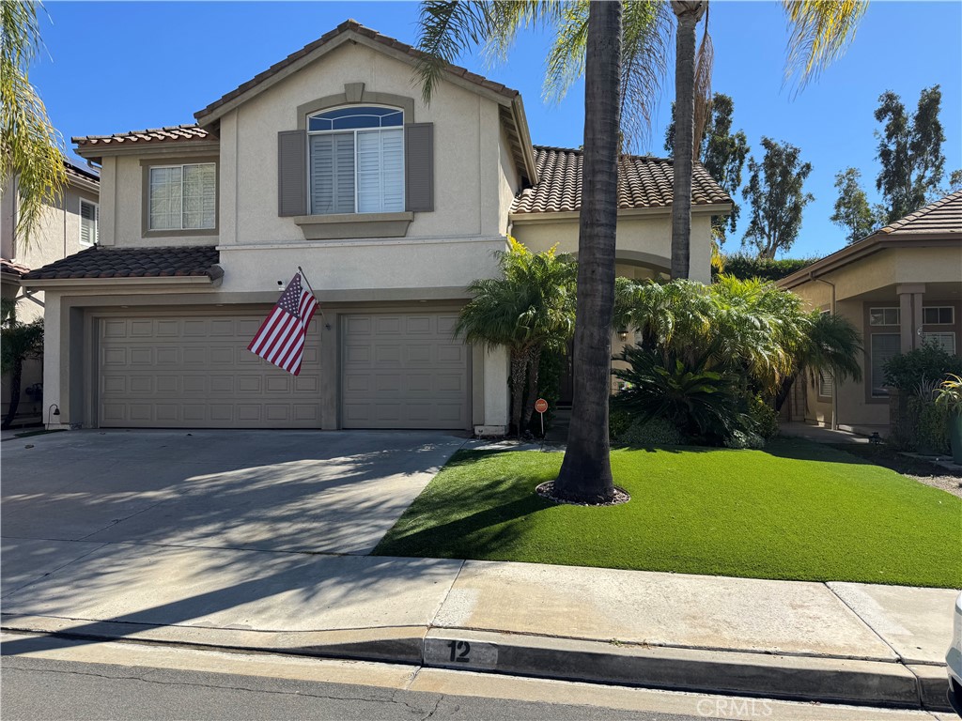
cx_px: 481
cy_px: 360
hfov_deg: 71.6
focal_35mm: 24
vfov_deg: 56.8
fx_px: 667
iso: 80
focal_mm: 6.76
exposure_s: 1/3096
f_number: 1.78
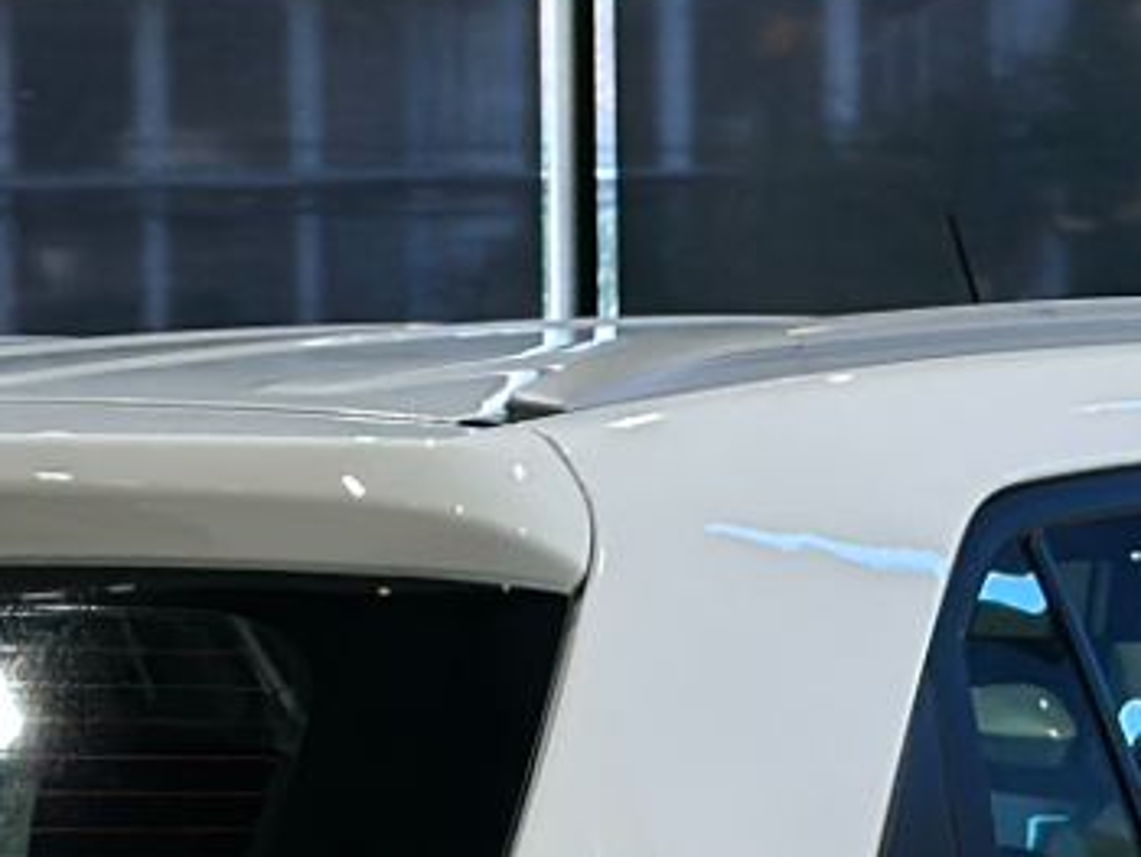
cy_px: 1727
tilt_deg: -9.4
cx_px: 600
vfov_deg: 5.5
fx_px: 8675
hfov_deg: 7.5
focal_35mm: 263
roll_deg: +0.4
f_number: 1.78
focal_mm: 6.86
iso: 100
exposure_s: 1/120
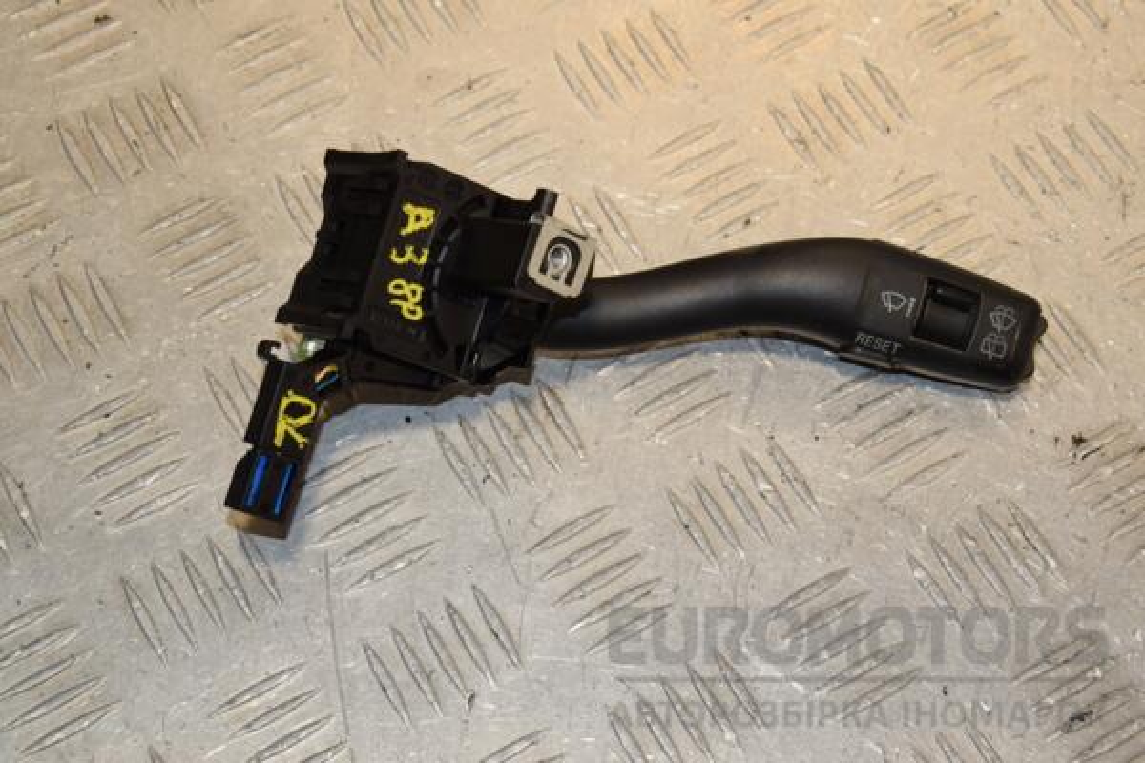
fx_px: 2290
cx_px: 572
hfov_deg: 28.1
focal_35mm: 72
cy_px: 382
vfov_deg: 18.9
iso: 800
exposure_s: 1/200
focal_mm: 48
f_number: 9
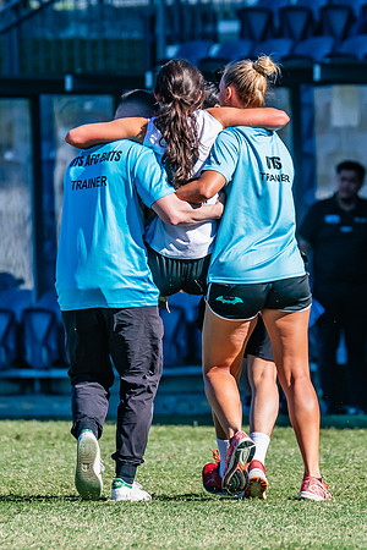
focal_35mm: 1010
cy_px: 205
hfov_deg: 1.4
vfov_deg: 2.0
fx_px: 15446
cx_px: 263
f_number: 9
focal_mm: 420
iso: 640
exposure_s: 1/1250
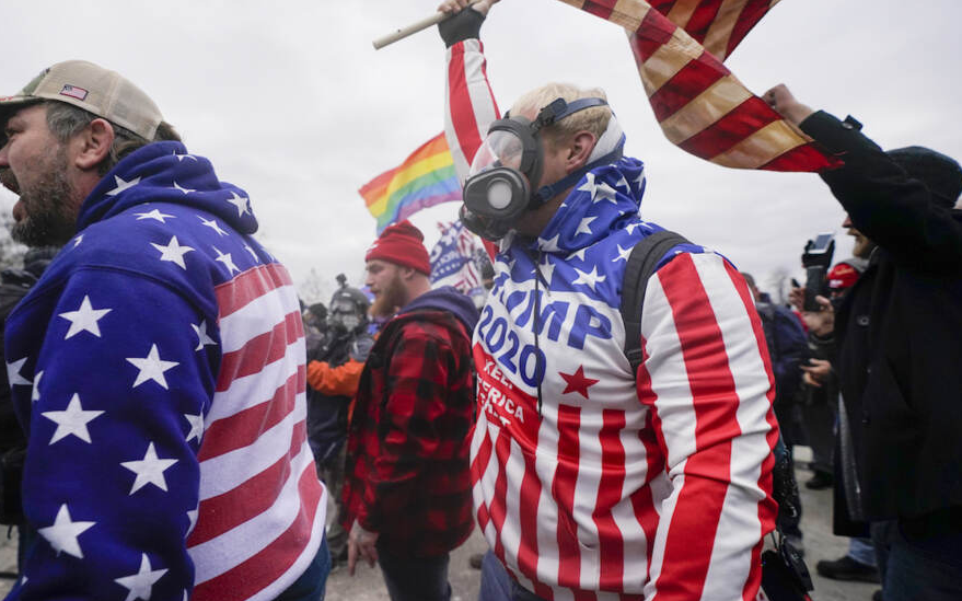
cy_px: 302
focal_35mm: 19
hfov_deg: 87.6
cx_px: 425
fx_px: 498
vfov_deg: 62.2
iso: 1600
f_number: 2.8
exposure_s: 1/16000
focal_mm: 16
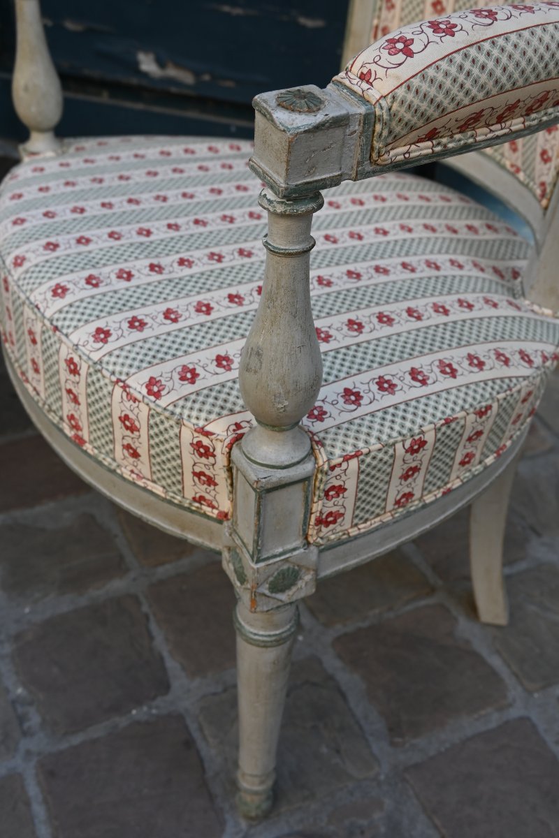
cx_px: 280
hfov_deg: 36.2
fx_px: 856
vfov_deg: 52.2
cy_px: 419
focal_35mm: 37
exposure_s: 1/250
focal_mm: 24.5
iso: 200
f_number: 5.6
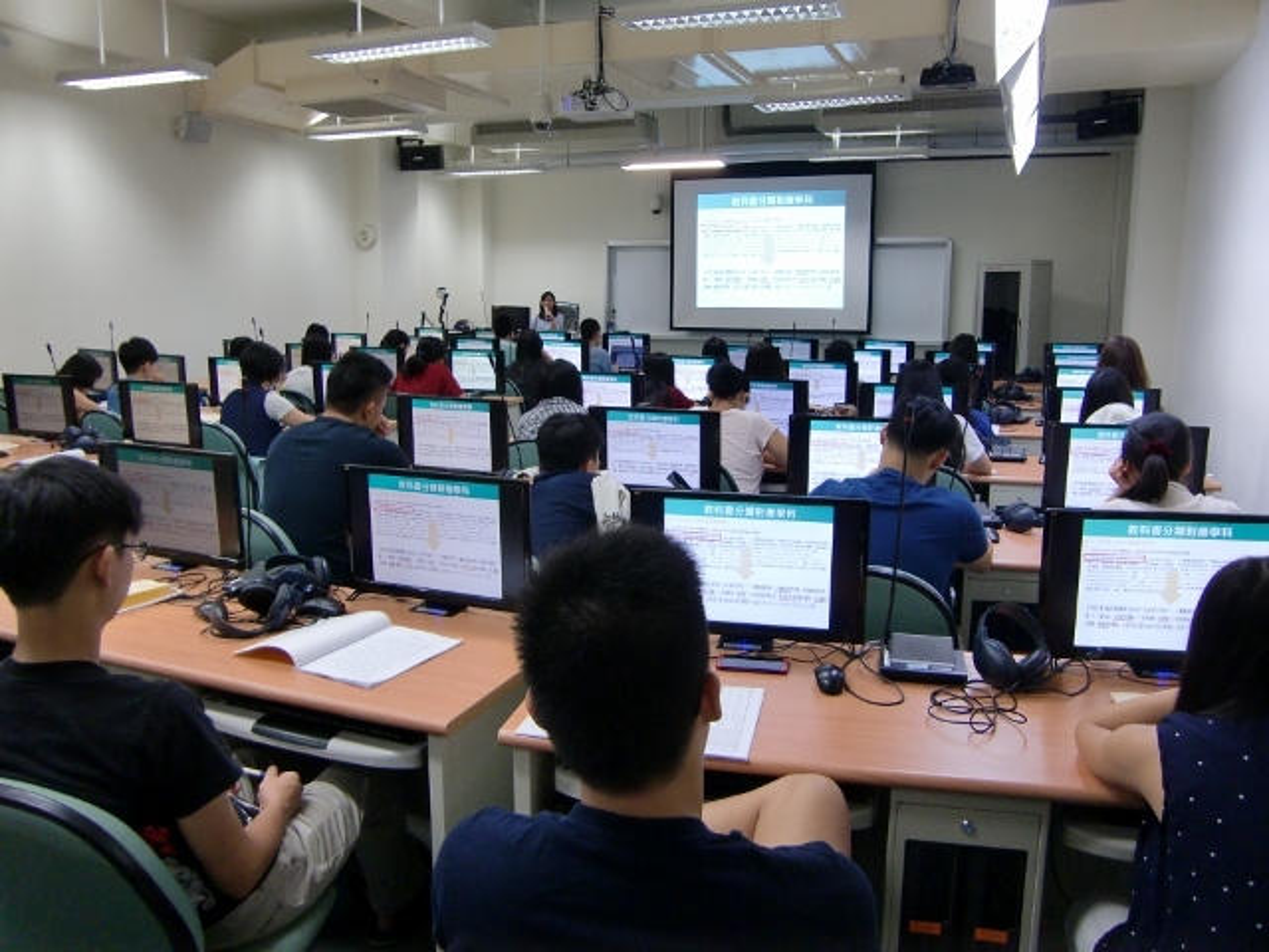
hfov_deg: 63.4
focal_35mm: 28
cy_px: 476
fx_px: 1026
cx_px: 634
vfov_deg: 49.7
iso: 160
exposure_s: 1/60
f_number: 2.6
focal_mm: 4.9
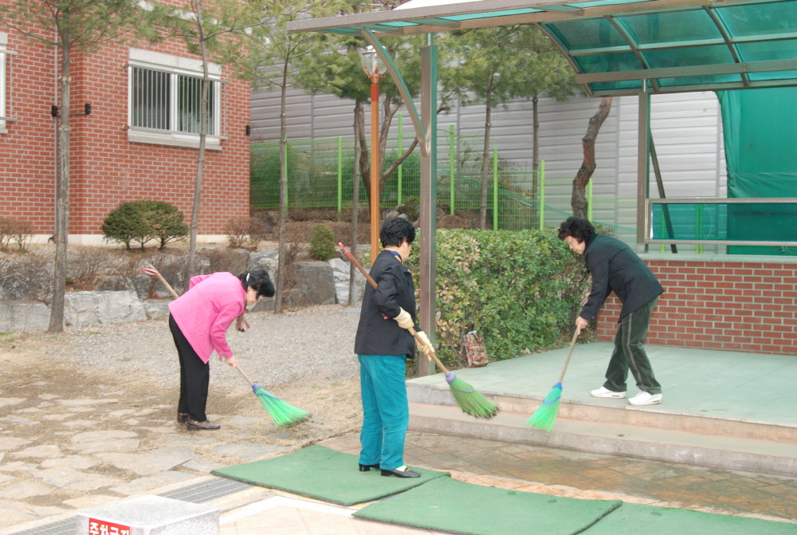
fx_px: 1131
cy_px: 268
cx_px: 398
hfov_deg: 38.8
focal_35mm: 51
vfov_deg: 26.6
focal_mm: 34
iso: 250
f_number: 5
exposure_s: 1/80
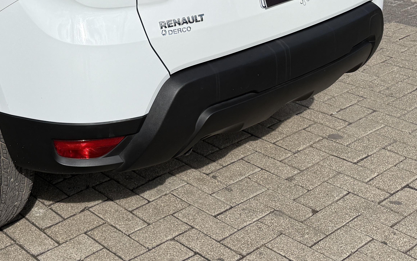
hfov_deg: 31.0
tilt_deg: -10.8
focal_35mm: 63
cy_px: -54
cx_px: 44
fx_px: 716
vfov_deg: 19.4
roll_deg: +0.3
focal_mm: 6.76
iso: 80
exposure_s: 1/6173
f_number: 1.78
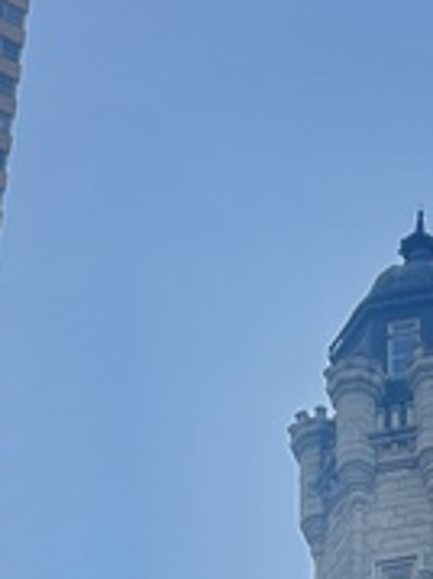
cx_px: 750
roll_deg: +5.8
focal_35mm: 157
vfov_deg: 11.5
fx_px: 2622
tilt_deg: +36.6
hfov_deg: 9.1
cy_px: 1122
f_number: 1.5
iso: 50
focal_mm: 5.7
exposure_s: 1/2632
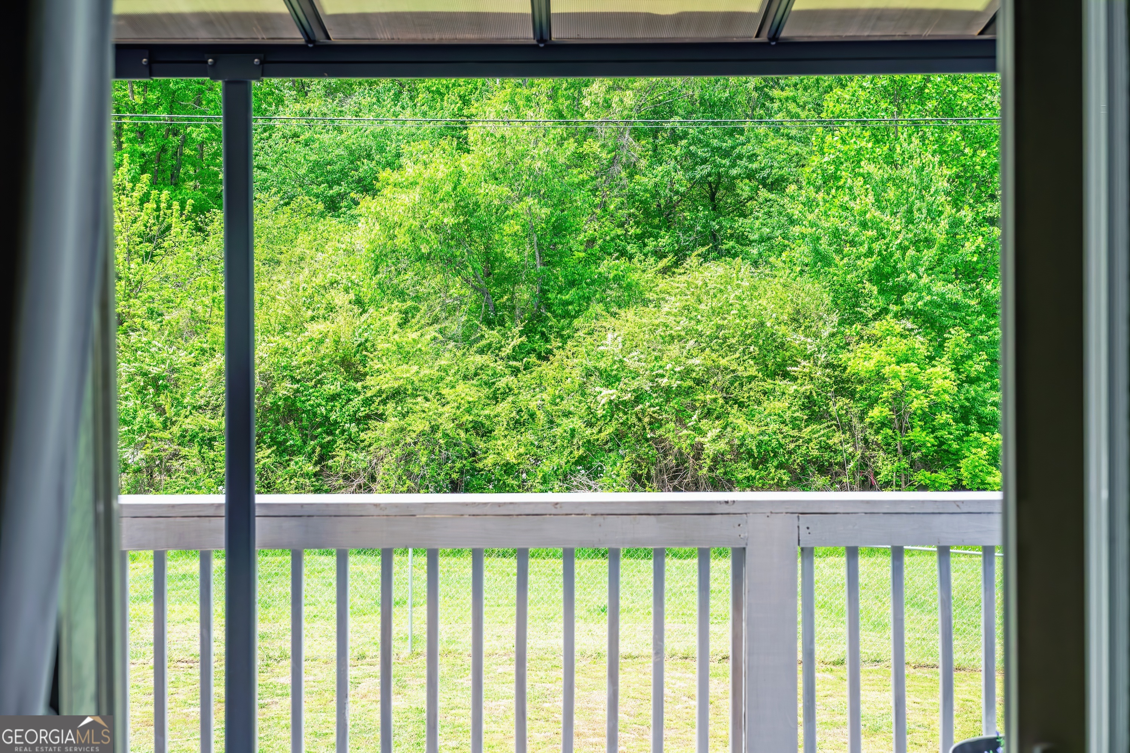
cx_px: 565
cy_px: 376
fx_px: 1569
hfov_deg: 39.6
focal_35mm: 50
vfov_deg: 27.0
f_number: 7.1
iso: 800
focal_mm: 50
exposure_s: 1/800
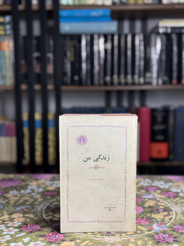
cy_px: 123
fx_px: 340
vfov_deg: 39.7
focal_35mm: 48
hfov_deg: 30.3
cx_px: 92
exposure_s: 1/160
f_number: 1.78
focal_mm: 6.76
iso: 125
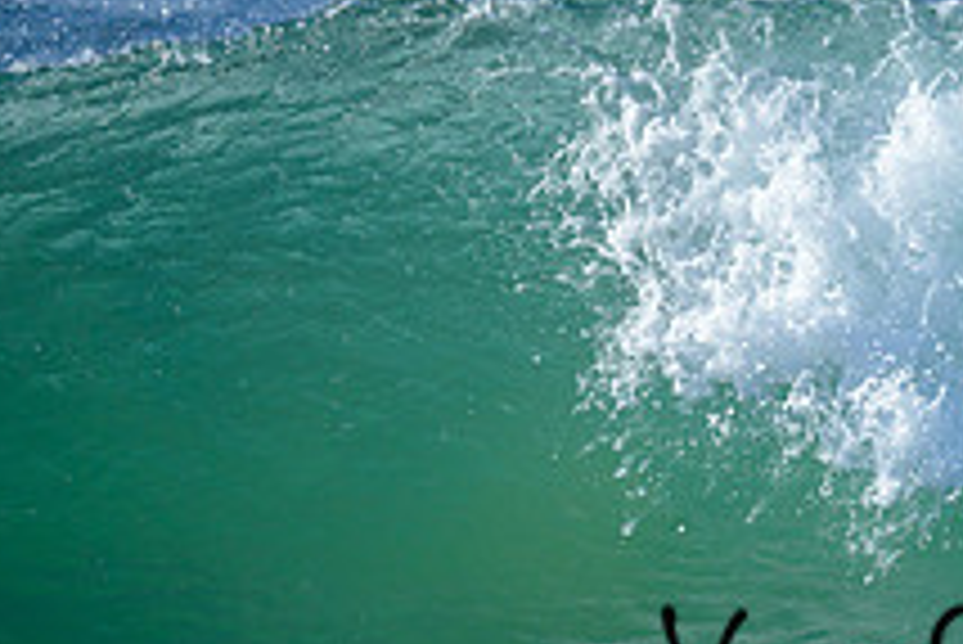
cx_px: 1183
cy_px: 676
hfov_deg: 0.9
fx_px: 60601
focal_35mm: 2264
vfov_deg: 0.6
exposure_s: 1/2000
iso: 250
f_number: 6.3
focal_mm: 800
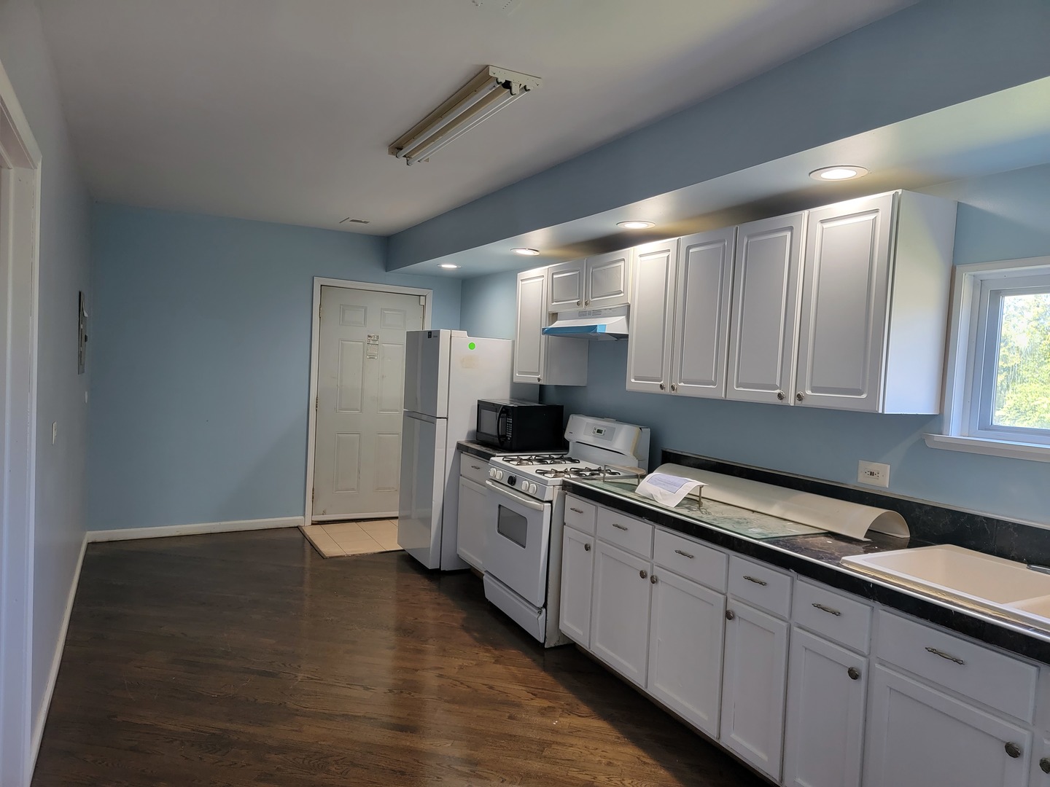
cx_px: 525
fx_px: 728
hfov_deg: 71.6
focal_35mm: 24
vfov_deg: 56.8
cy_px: 394
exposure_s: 1/120
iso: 250
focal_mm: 6.7
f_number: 1.8
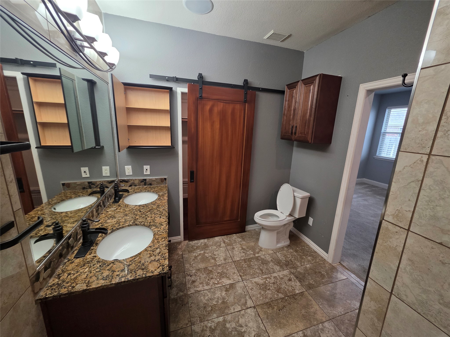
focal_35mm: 13
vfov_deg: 89.9
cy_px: 168
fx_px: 169
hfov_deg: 106.2
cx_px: 225
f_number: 1.9
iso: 250
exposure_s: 1/120
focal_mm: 2.2
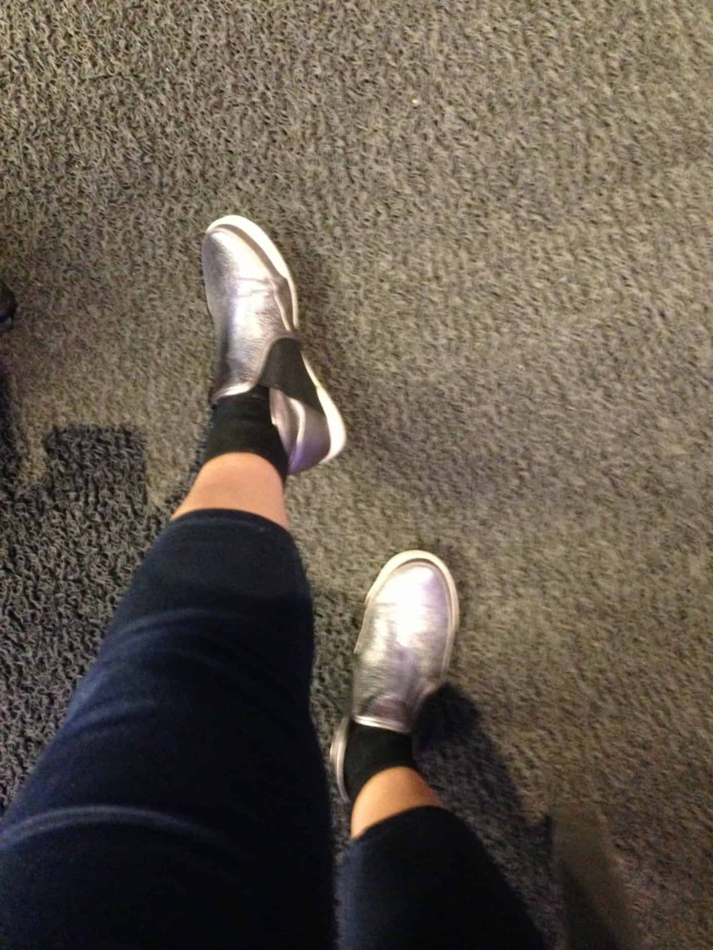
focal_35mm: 33
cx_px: 356
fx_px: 906
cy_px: 475
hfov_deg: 43.0
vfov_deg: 55.3
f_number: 2.4
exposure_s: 1/15
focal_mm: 4.1
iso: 800
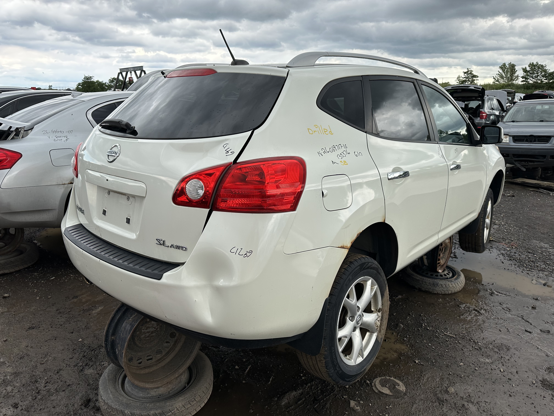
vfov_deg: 56.8
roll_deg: -0.9
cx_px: 277
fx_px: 384
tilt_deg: -14.7
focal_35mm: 24
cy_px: 208
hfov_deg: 71.6
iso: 80
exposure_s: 1/1062
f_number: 1.78
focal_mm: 6.86
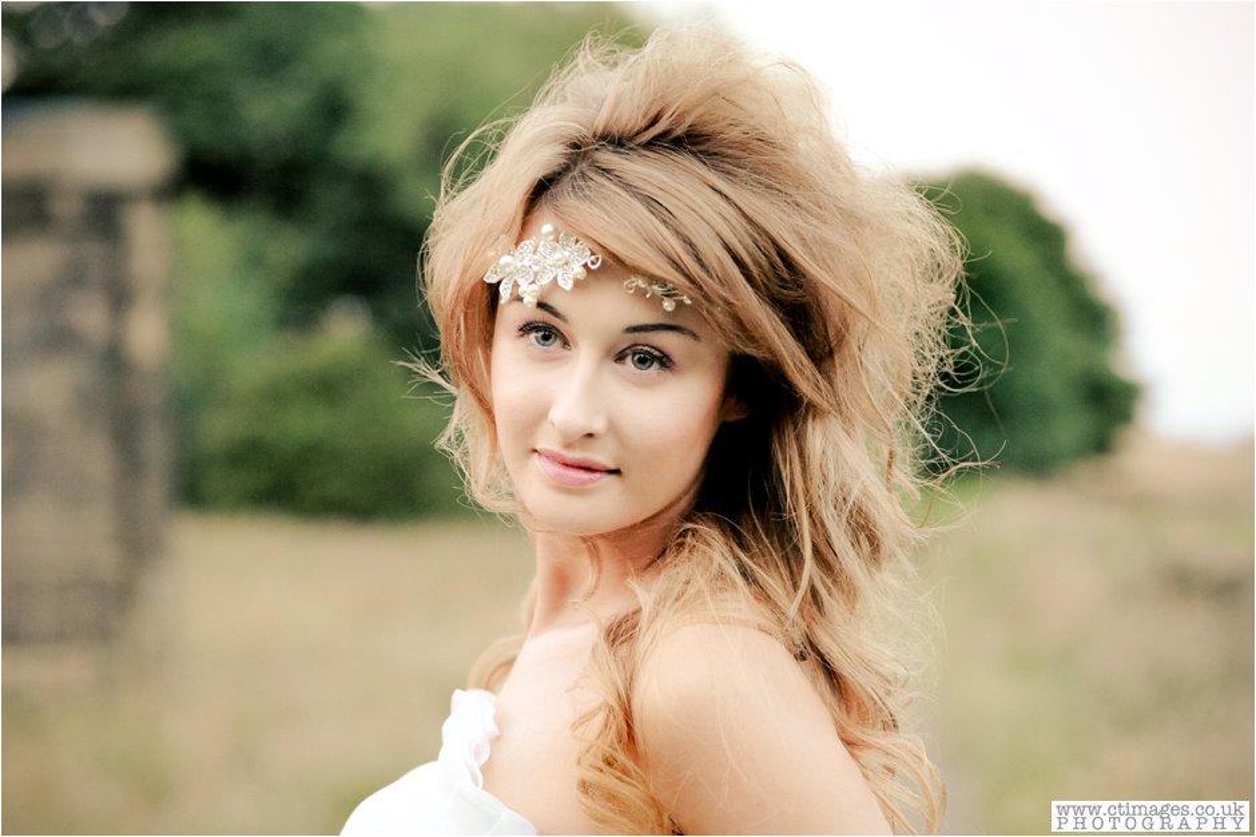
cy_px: 418
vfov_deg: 16.1
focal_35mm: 85
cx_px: 628
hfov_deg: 23.9
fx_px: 2964
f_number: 3.2
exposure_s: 1/125
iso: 4000
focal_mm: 85
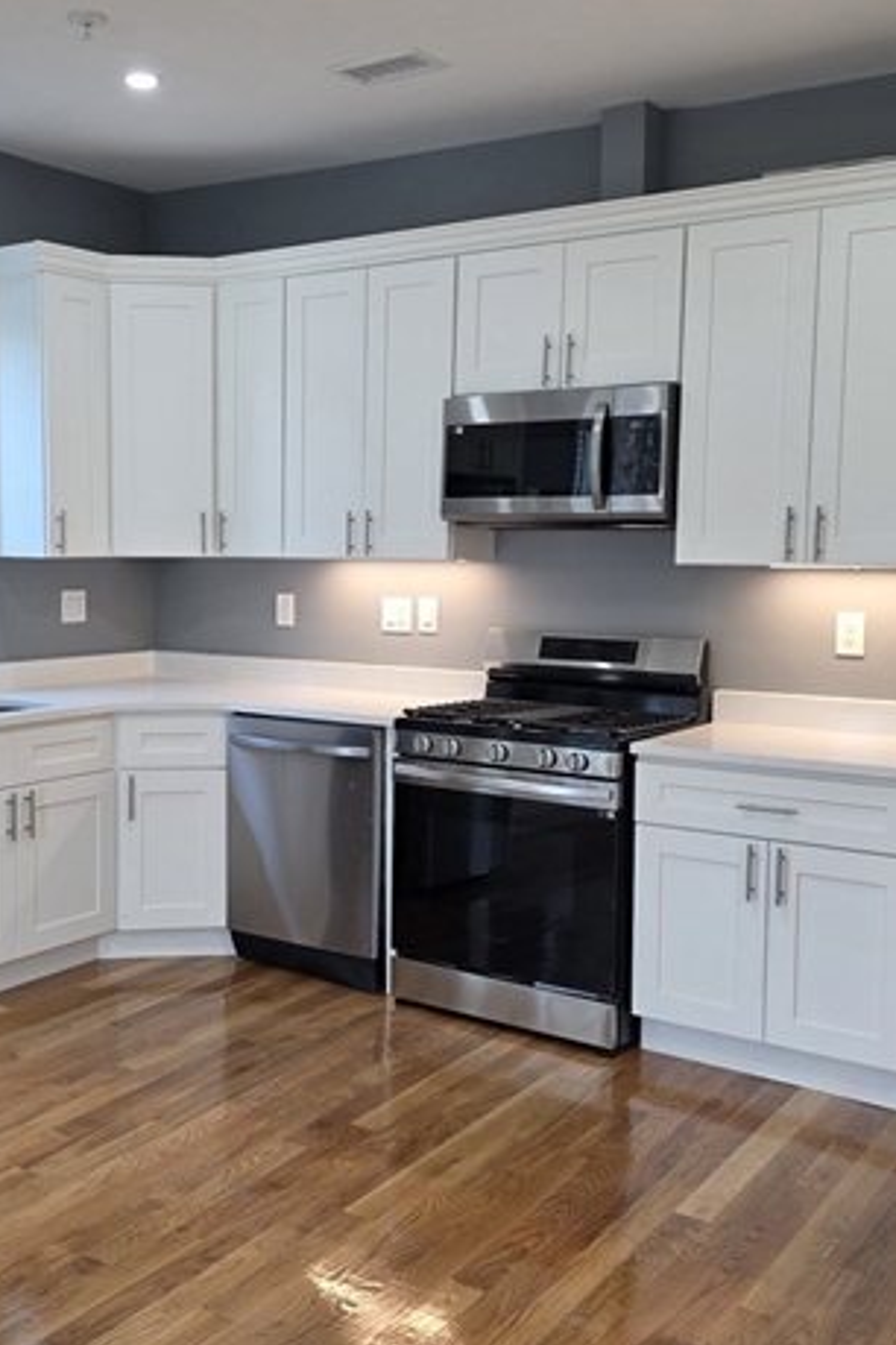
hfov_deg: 32.9
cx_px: 255
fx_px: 1493
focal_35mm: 40
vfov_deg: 48.5
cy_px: 653
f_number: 1.7
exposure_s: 1/120
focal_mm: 6.3
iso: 80
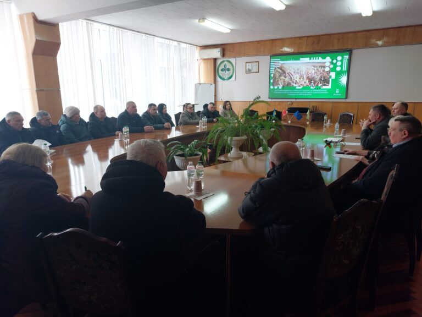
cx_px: 211
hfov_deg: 71.6
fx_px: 293
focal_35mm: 24
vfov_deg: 56.8
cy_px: 158
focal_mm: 5.23
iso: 64
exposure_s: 1/50
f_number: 1.8
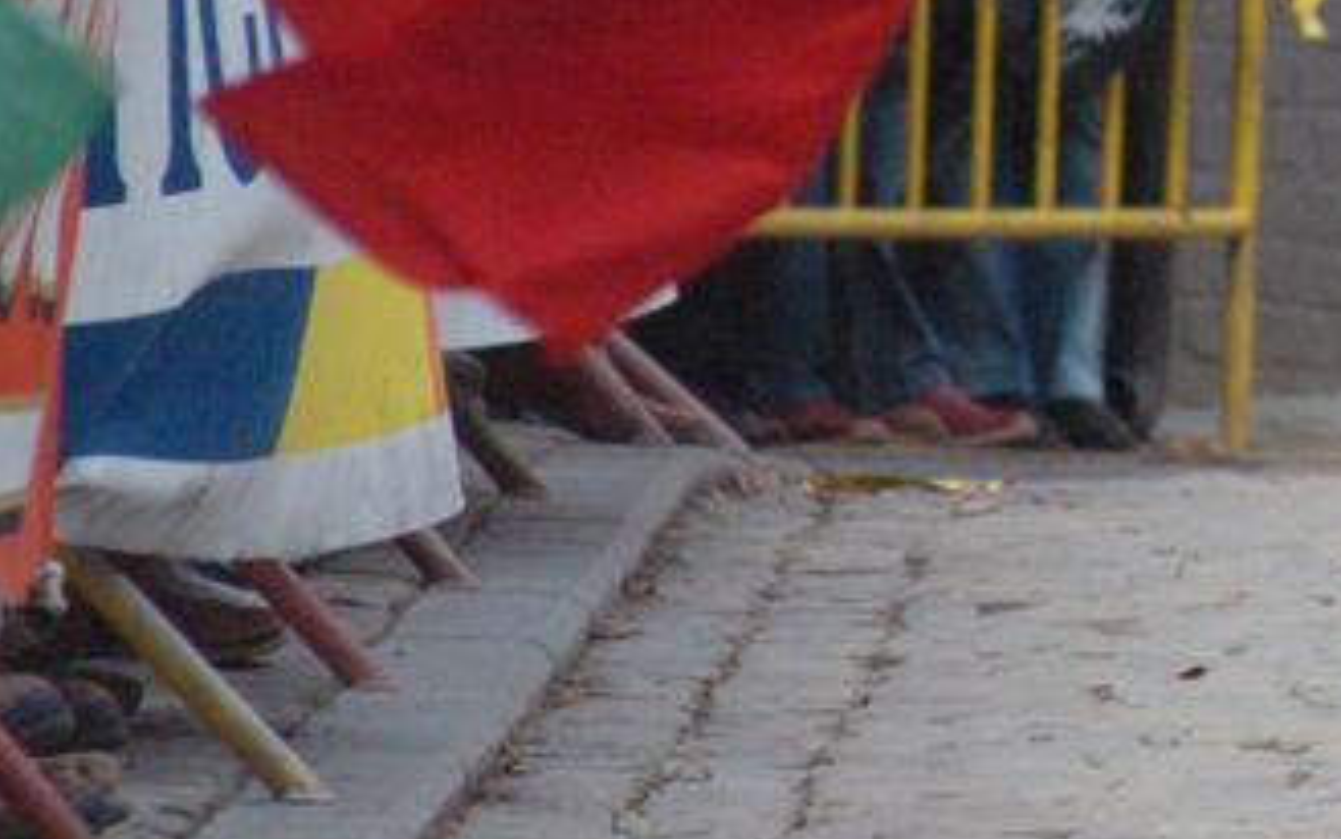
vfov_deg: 1.2
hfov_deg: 1.9
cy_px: -149
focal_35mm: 1112
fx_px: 40661
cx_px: 1948
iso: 800
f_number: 7.6
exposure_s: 1/400
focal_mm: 200
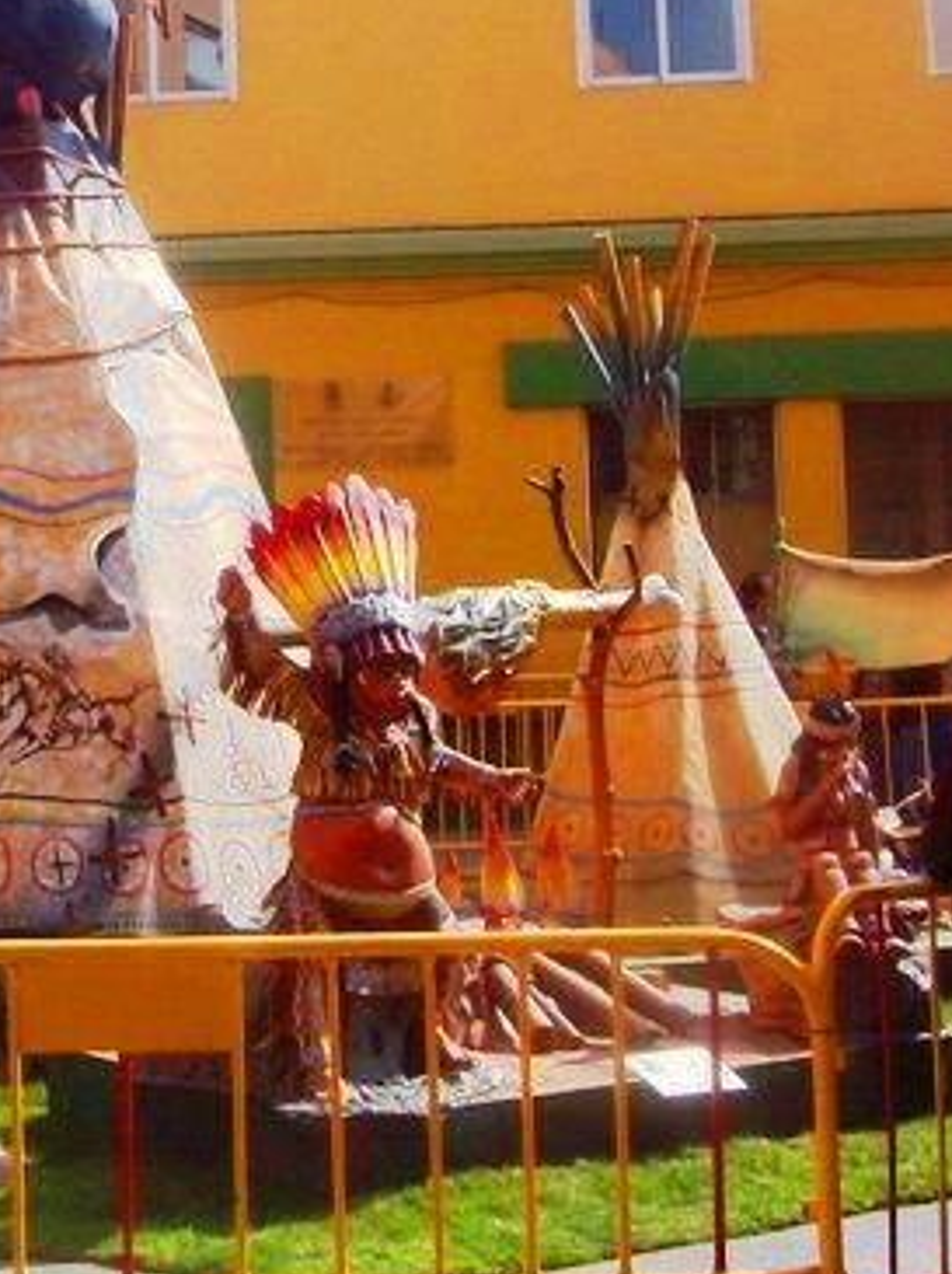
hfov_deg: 18.3
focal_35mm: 79
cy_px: 182
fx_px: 2902
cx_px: 87
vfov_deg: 24.2
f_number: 4.8
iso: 80
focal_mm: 6
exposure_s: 1/479
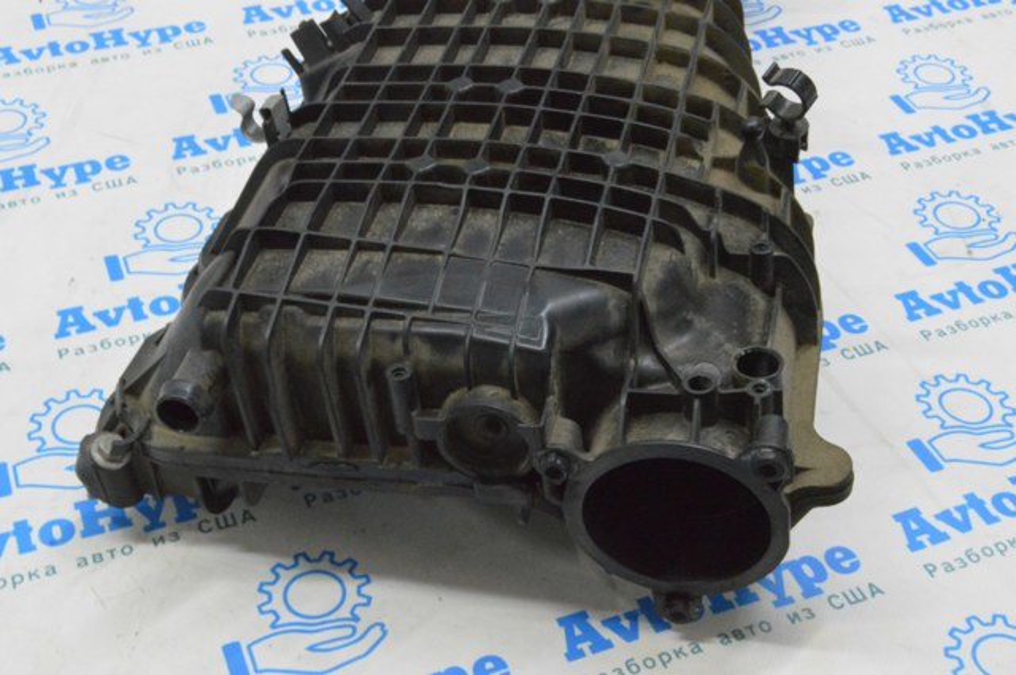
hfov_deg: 37.9
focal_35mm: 52
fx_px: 1480
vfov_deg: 25.7
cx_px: 508
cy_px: 338
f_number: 20
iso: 6400
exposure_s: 1/15
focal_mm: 35
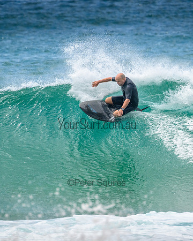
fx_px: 8041
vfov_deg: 1.7
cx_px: 126
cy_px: 120
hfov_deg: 1.4
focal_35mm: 1126
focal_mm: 800
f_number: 11
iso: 1600
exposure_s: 1/3200
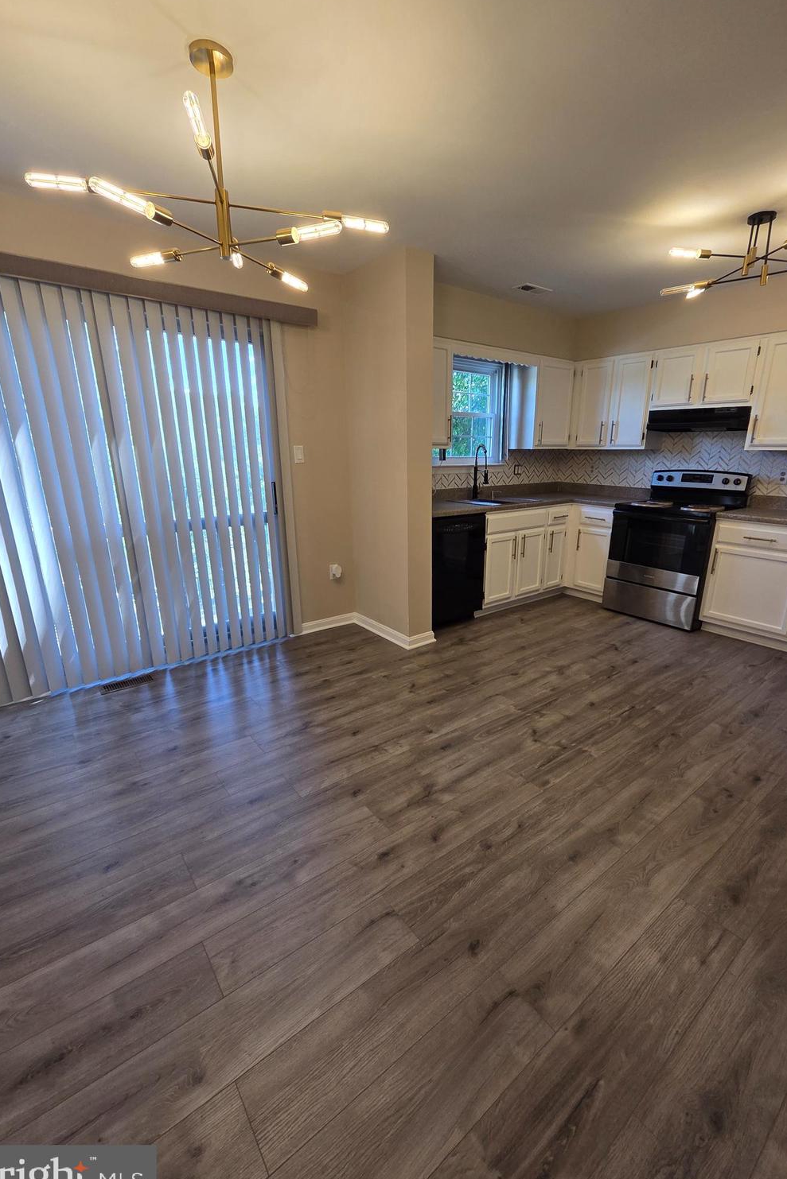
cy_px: 599
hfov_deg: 81.1
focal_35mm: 14
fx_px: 459
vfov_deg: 104.2
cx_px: 416
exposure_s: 1/120
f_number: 2.2
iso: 80
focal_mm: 2.2
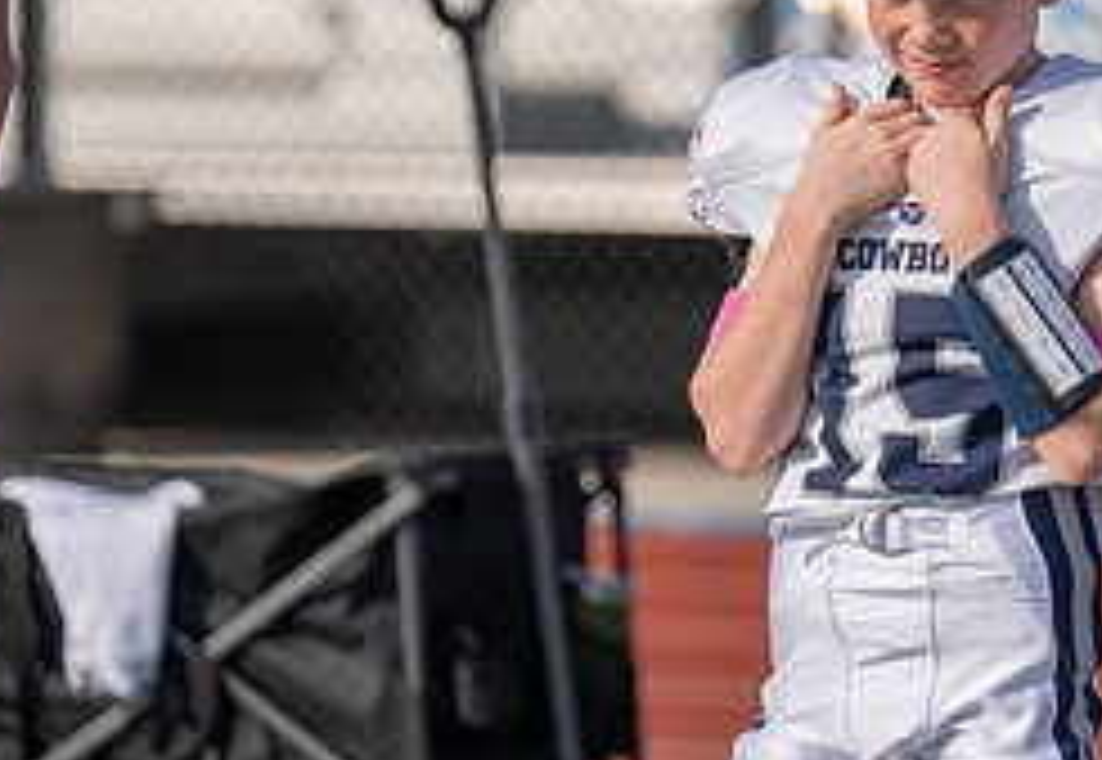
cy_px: 155
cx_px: 1021
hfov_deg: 5.4
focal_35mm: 379
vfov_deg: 3.7
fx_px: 11726
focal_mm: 157
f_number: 2.8
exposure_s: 1/4000
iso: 100
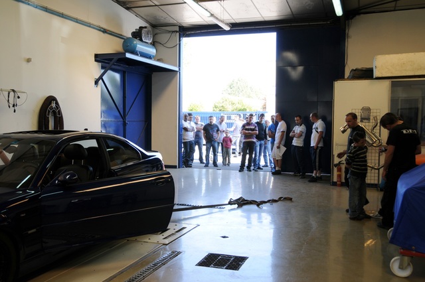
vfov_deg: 36.8
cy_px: 141
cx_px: 212
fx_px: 424
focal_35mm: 36
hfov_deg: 53.2
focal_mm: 24
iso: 200
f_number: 4.5
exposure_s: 1/80
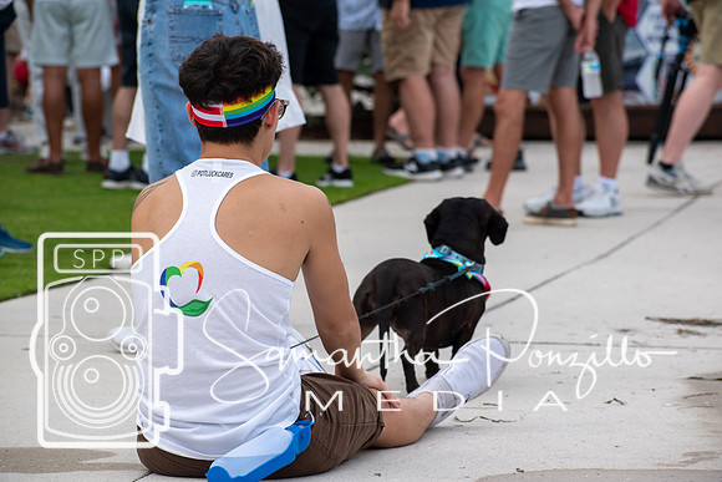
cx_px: 361
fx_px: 3490
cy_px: 241
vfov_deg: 7.9
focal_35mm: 174
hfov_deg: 11.8
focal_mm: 116
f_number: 6.3
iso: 200
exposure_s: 1/640
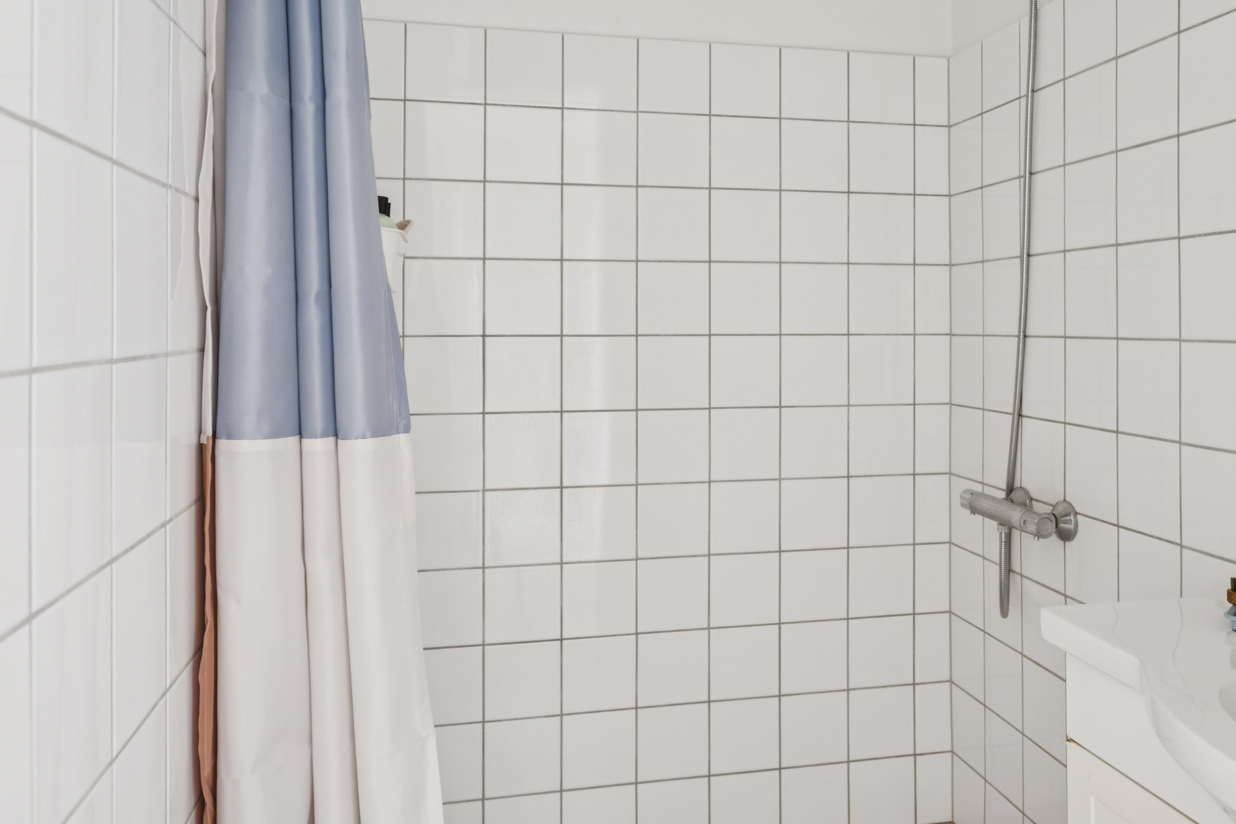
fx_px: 983
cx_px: 715
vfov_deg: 45.1
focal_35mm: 29
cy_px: 315
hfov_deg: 64.0
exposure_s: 1.6
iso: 400
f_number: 6.3
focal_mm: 22.5
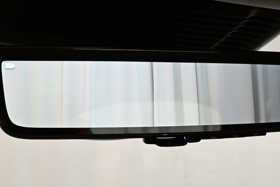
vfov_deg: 25.2
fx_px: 415
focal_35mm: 53
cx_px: 159
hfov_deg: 37.2
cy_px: 69
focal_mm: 21.5
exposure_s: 1/100
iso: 3200
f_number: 6.3
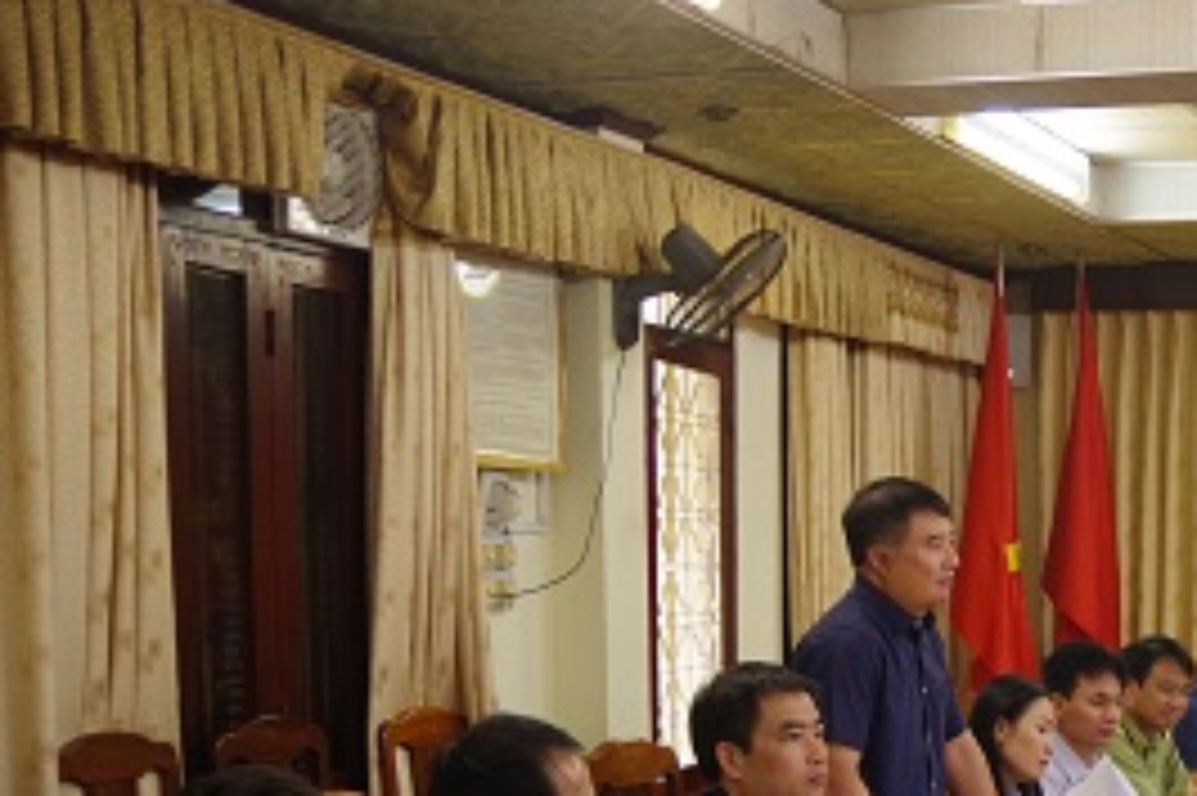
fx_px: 2027
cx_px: 1278
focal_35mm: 61
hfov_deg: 29.9
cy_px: 778
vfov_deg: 21.5
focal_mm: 18
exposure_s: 1/40
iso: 400
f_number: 3.5
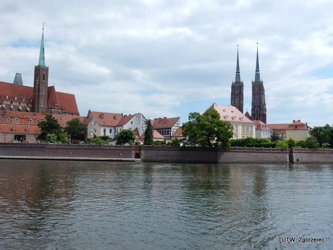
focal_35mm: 36
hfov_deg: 51.4
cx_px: 166
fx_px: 346
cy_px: 125
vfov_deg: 39.7
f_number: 4
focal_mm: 6.4
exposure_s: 1/1250
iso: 125
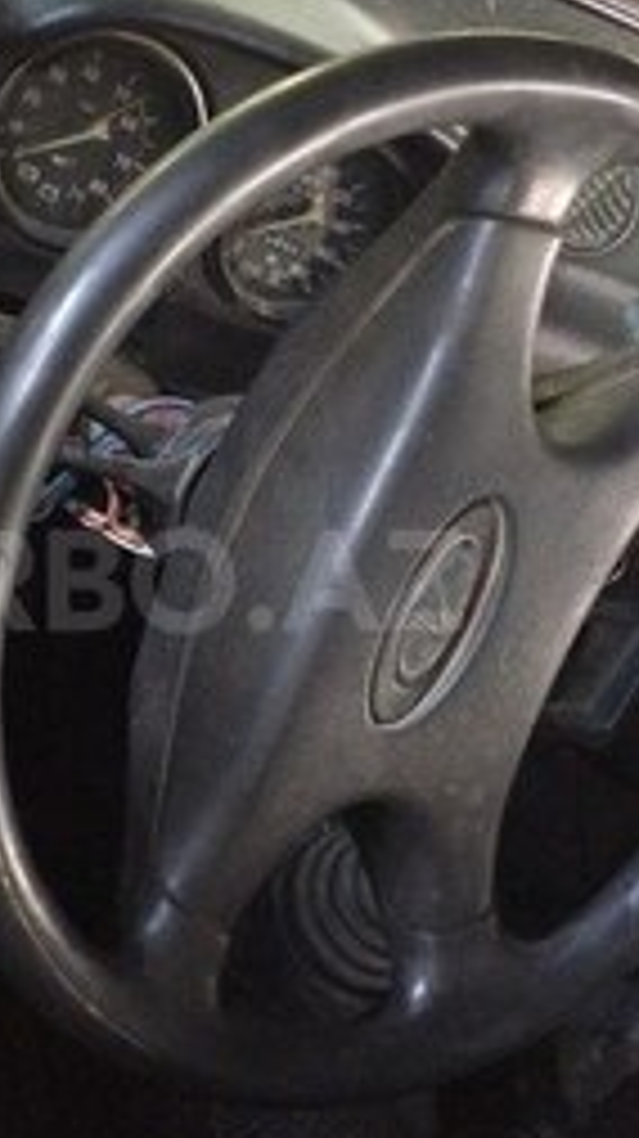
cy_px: 580
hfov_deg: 19.2
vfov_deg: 33.8
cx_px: 117
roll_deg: -35.5
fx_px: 1871
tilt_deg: -41.7
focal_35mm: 62
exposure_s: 1/17
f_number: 2.2
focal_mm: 4.15
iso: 500
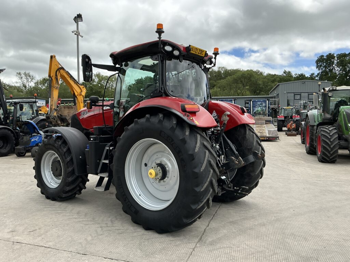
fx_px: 283
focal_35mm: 28
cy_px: 131
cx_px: 175
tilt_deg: +0.5
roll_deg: -1.1
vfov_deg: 49.7
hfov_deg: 63.4
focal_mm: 3
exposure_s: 1/1577
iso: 25
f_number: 1.8
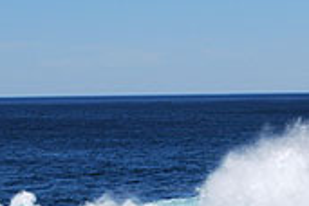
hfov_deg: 9.5
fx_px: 1865
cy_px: 209
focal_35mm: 217
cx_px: 231
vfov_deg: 6.3
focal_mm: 55
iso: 100
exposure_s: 1/320
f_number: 9
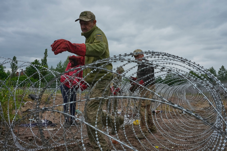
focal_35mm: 33
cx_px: 114
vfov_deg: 39.9
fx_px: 208
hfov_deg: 57.2
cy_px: 76
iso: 1600
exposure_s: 1/1000
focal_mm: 33
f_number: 11
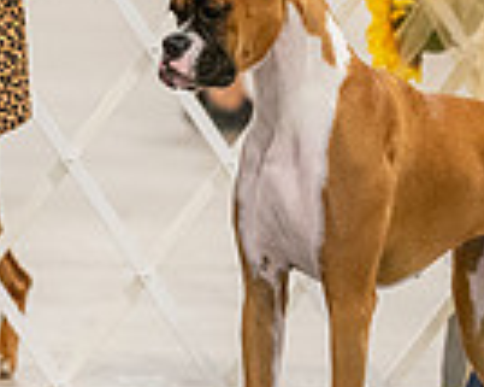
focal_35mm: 730
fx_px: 10449
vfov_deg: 2.1
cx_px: 327
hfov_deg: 2.7
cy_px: -195
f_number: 3.5
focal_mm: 154
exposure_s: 1/250
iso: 6400
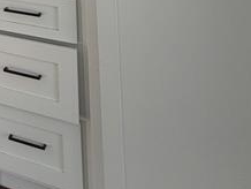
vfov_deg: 19.0
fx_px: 443
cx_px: -150
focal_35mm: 61
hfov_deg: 23.5
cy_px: -141
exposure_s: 1/120
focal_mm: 2.2
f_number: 2.2
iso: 80
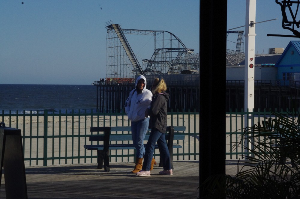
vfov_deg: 13.4
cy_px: 100
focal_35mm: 102
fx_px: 849
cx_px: 150
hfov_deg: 20.0
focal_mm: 68
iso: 1600
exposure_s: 1/800
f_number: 20
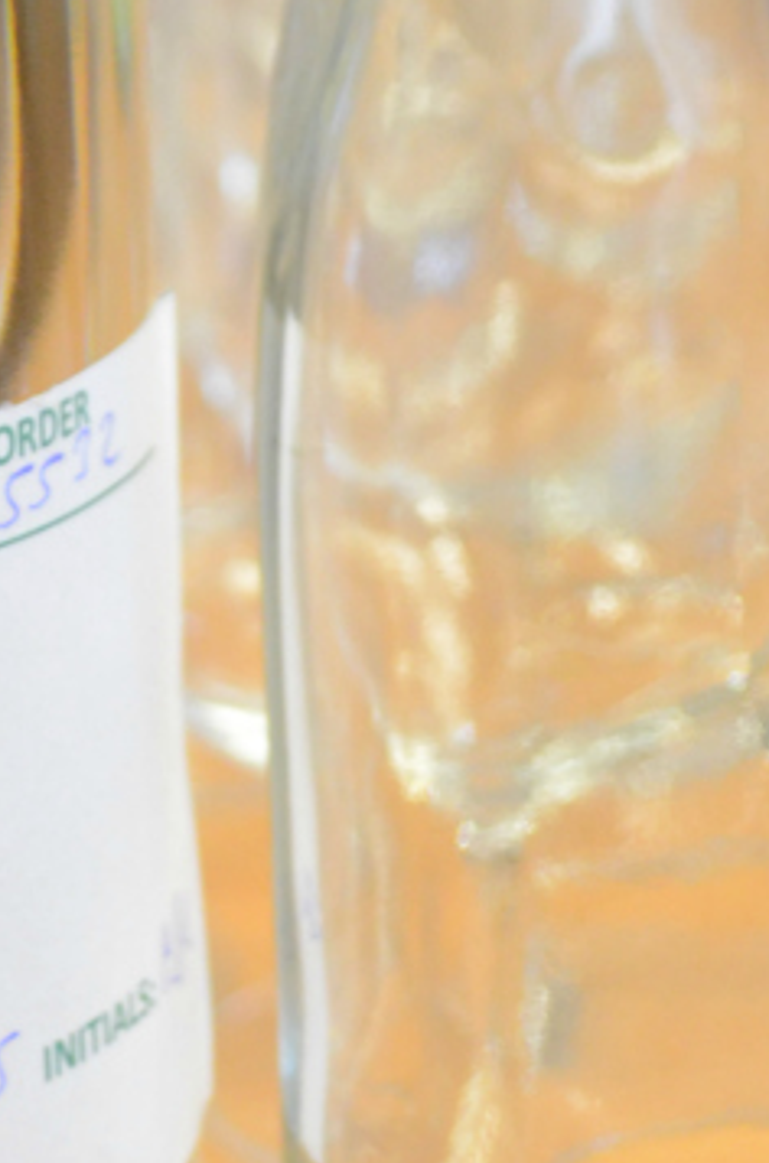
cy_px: -36
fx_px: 5027
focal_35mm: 156
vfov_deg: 13.0
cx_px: -160
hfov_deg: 8.6
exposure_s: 1/40
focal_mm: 24
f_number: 4
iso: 800
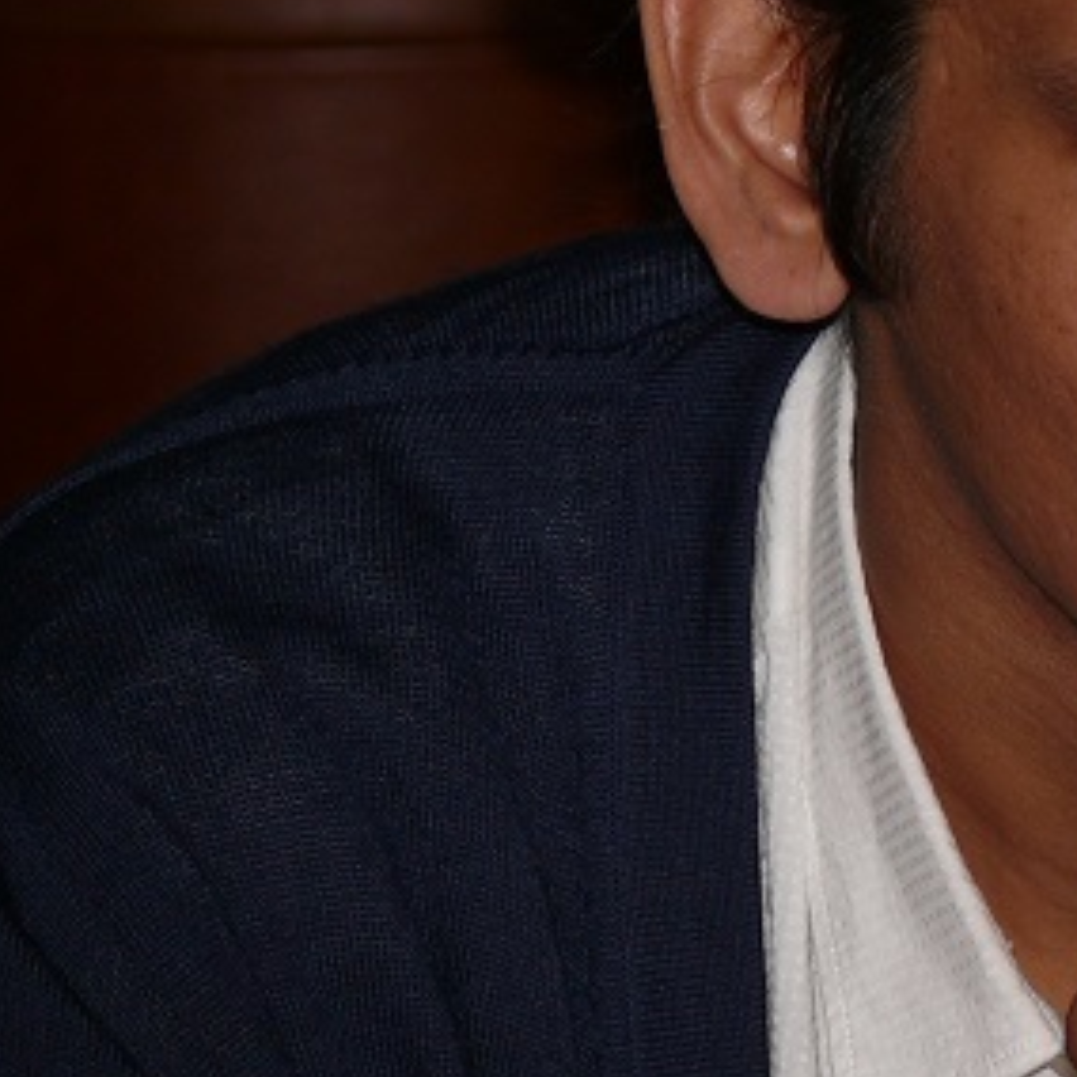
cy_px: 228
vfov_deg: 3.0
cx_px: 1365
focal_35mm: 578
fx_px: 20346
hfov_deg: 3.0
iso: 100
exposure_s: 1/30
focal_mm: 53.7
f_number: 3.6
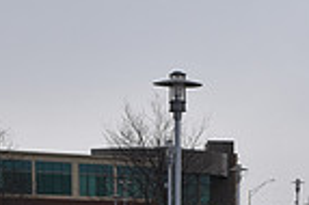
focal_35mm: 146
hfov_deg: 13.8
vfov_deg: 8.8
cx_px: 326
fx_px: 1252
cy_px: 409
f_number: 11
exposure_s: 1/500
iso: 400
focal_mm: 36
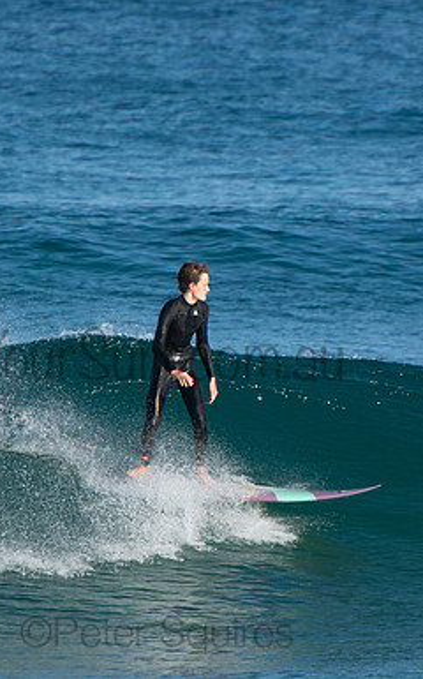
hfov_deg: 1.4
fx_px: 17038
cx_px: 157
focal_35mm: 922
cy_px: 340
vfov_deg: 2.3
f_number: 5.6
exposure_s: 1/1250
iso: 280
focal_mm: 400
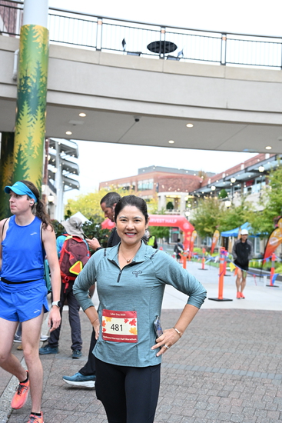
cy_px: 212
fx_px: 493
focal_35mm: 42
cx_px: 141
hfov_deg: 31.9
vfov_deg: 46.4
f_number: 4
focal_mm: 42
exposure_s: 1/500
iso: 3200
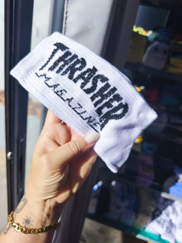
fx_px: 168
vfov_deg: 71.6
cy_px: 118
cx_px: 88
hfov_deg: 56.8
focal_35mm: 24
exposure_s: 1/757
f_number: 1.65
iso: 50
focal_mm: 6.18
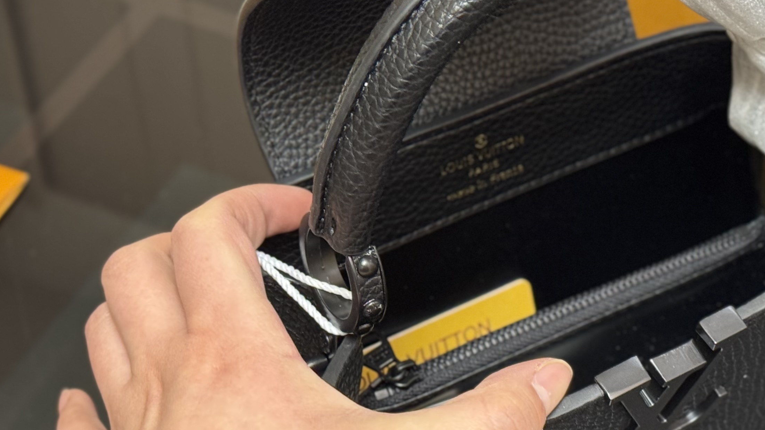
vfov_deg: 12.6
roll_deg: +0.8
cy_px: 118
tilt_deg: -43.7
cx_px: 487
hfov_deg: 22.2
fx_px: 1947
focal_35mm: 96
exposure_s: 1/60
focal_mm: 6.76
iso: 200
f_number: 1.78
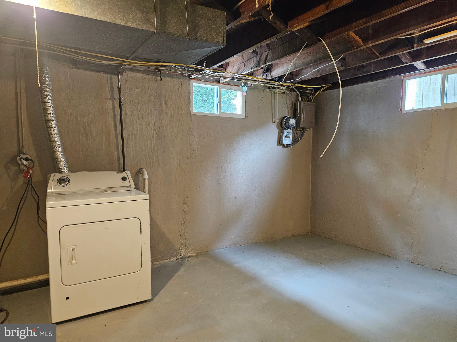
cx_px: 228
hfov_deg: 73.9
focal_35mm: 23
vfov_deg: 58.9
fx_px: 304
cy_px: 171
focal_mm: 5.4
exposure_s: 1/120
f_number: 1.8
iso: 1000
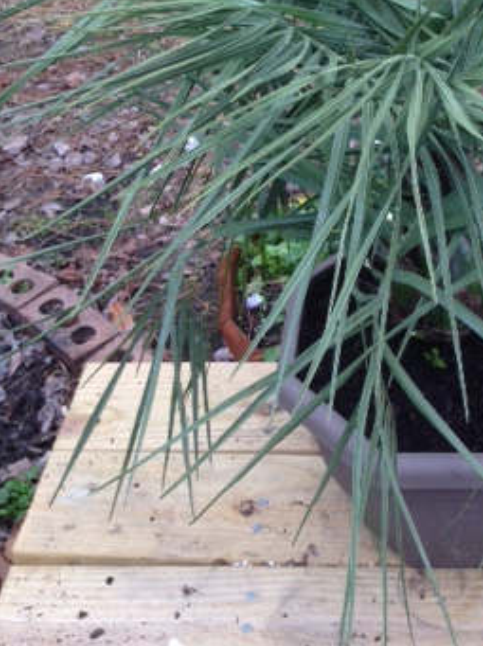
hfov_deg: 22.9
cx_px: 451
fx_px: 1156
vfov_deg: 30.0
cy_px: 72
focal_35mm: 62
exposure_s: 1/125
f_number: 2.4
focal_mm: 4.12
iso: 50
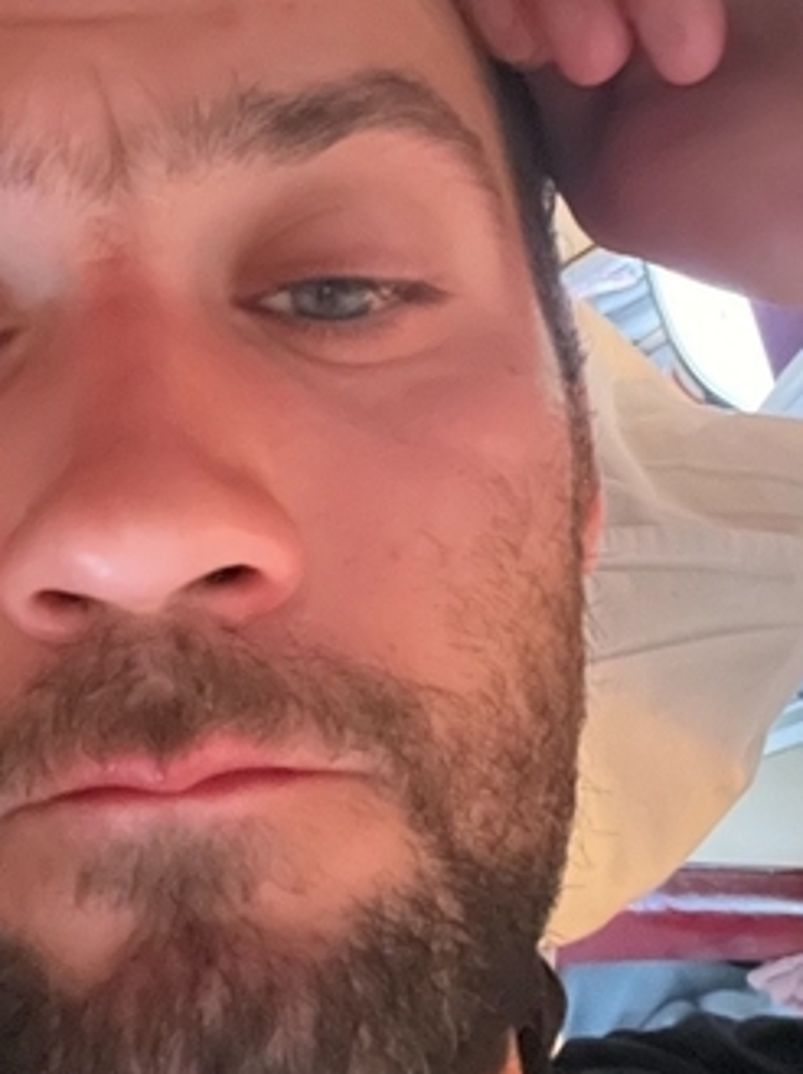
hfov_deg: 25.7
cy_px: 359
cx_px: 193
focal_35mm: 56
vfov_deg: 34.1
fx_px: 1735
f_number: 2.2
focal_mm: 2.71
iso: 2000
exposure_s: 1/7
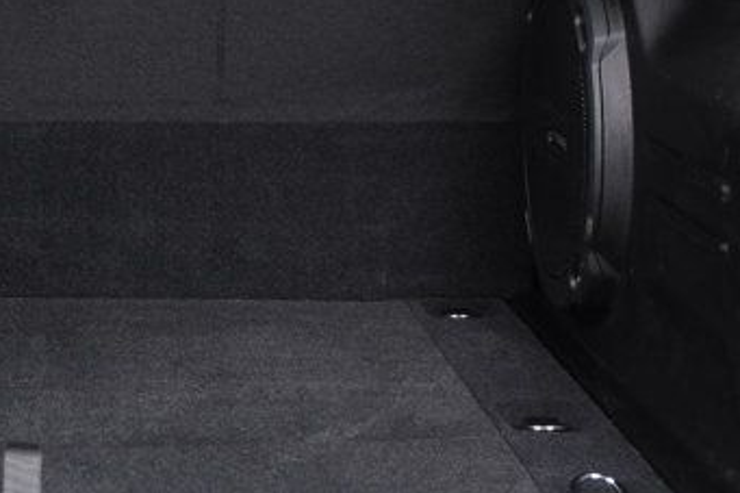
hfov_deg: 17.2
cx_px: 28
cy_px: -33
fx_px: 2404
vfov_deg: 11.5
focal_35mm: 117
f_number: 3.8
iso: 100
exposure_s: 1/160
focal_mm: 26
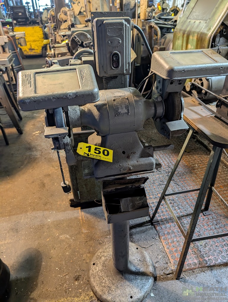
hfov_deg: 56.9
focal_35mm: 24
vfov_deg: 71.5
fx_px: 210
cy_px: 151
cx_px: 114
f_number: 1.68
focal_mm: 6.9
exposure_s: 1/60
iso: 474
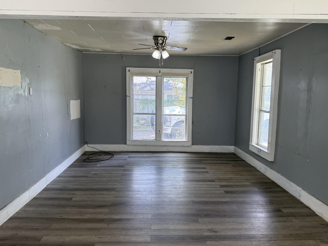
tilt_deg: -7.9
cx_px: 167
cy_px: 123
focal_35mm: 25
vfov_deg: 54.9
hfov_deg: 69.4
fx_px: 237
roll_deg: +0.5
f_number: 1.78
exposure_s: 1/182
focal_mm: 6.76
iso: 100
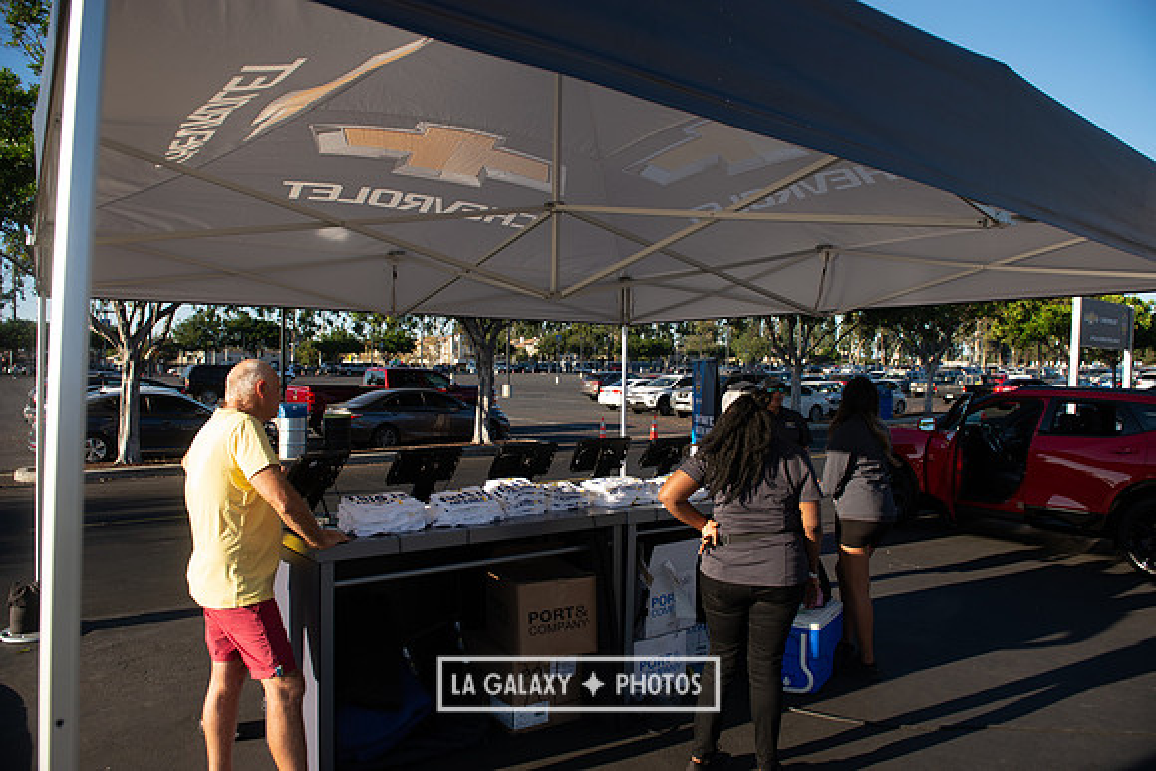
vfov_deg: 53.2
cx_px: 578
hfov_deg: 73.7
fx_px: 771
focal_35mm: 24
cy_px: 386
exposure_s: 1/1000
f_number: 4.5
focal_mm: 24
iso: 200
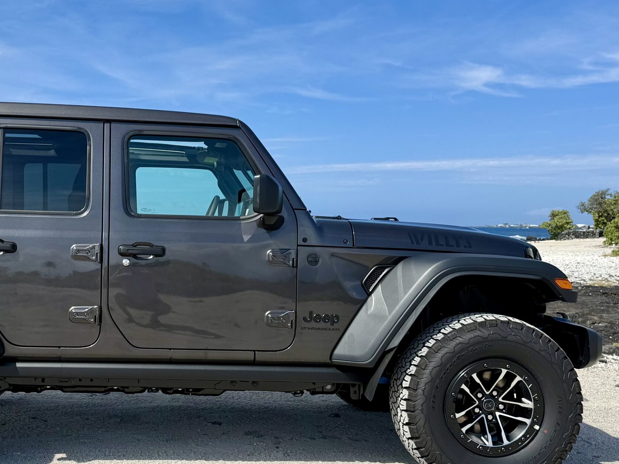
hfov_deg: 48.5
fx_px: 661
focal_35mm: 37
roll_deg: +0.6
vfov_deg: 38.6
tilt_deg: -3.9
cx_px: 166
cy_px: 261
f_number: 1.78
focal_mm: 6.76
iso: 80
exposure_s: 1/6711
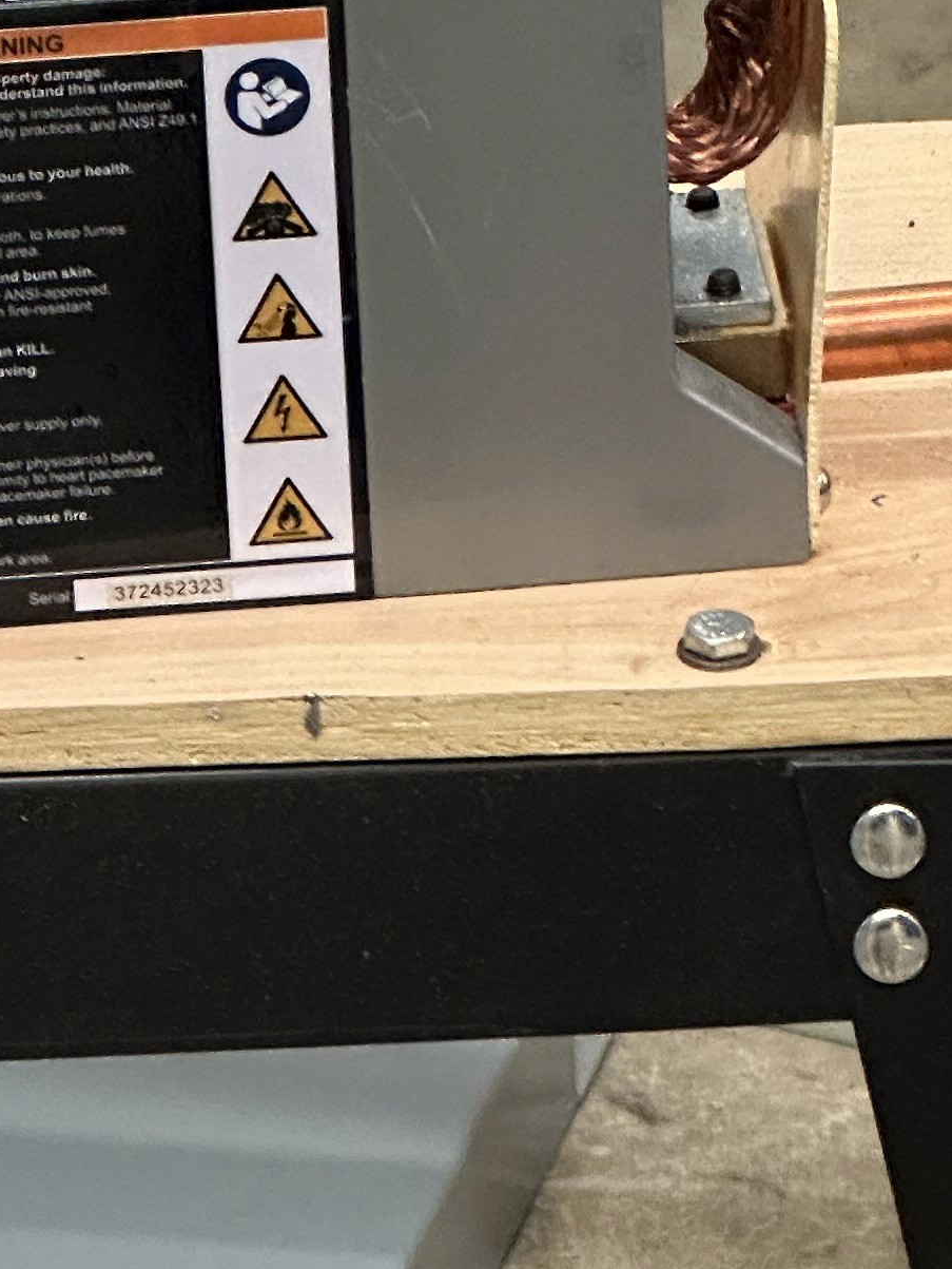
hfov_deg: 5.8
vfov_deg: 7.6
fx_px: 9456
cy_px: -88
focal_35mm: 258
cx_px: 712
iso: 500
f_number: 2.8
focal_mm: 9
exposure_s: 1/60
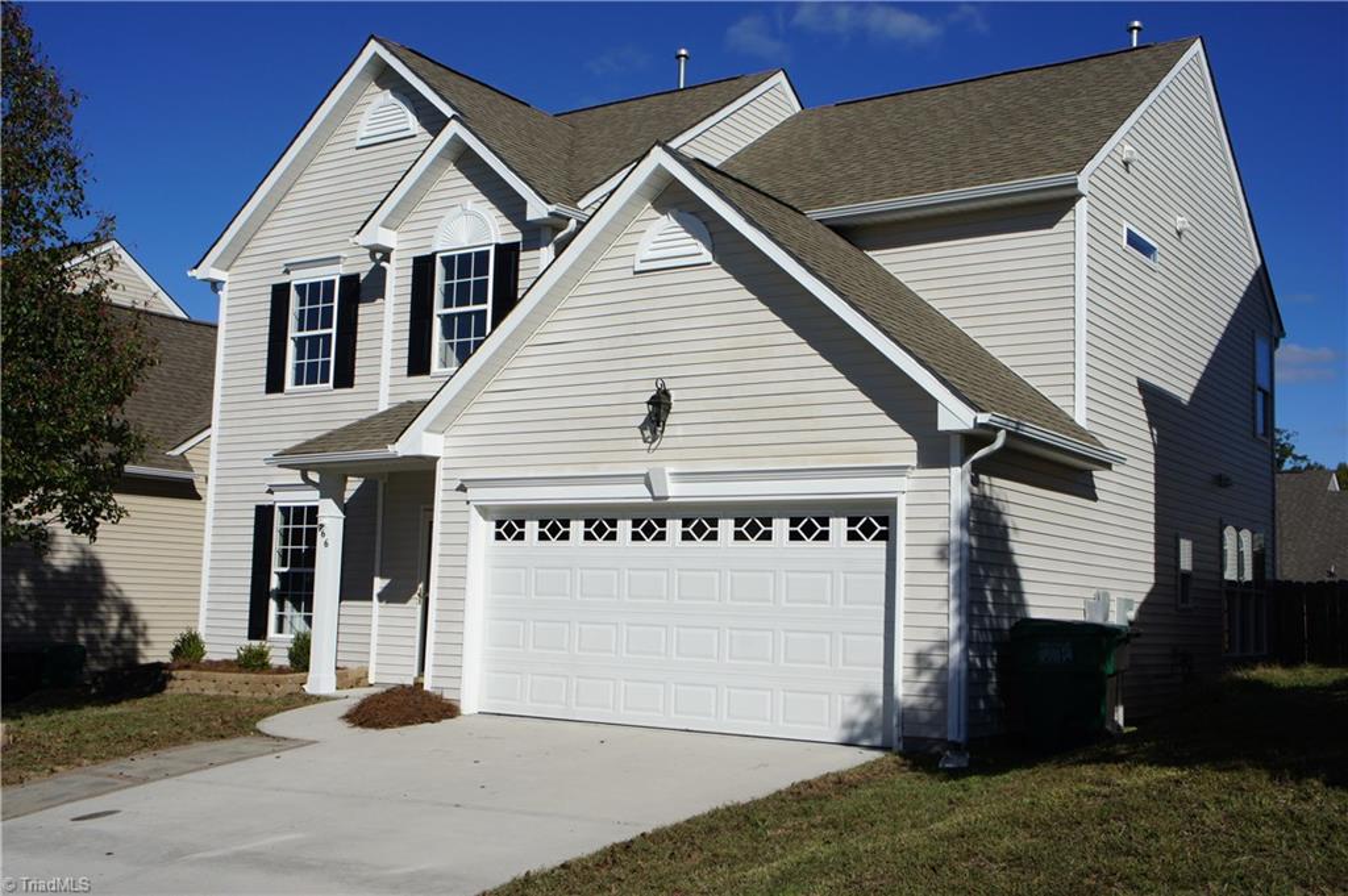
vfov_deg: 35.4
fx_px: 1403
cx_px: 674
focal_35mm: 38
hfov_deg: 51.3
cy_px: 448
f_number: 13
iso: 200
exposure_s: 1/500
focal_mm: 25
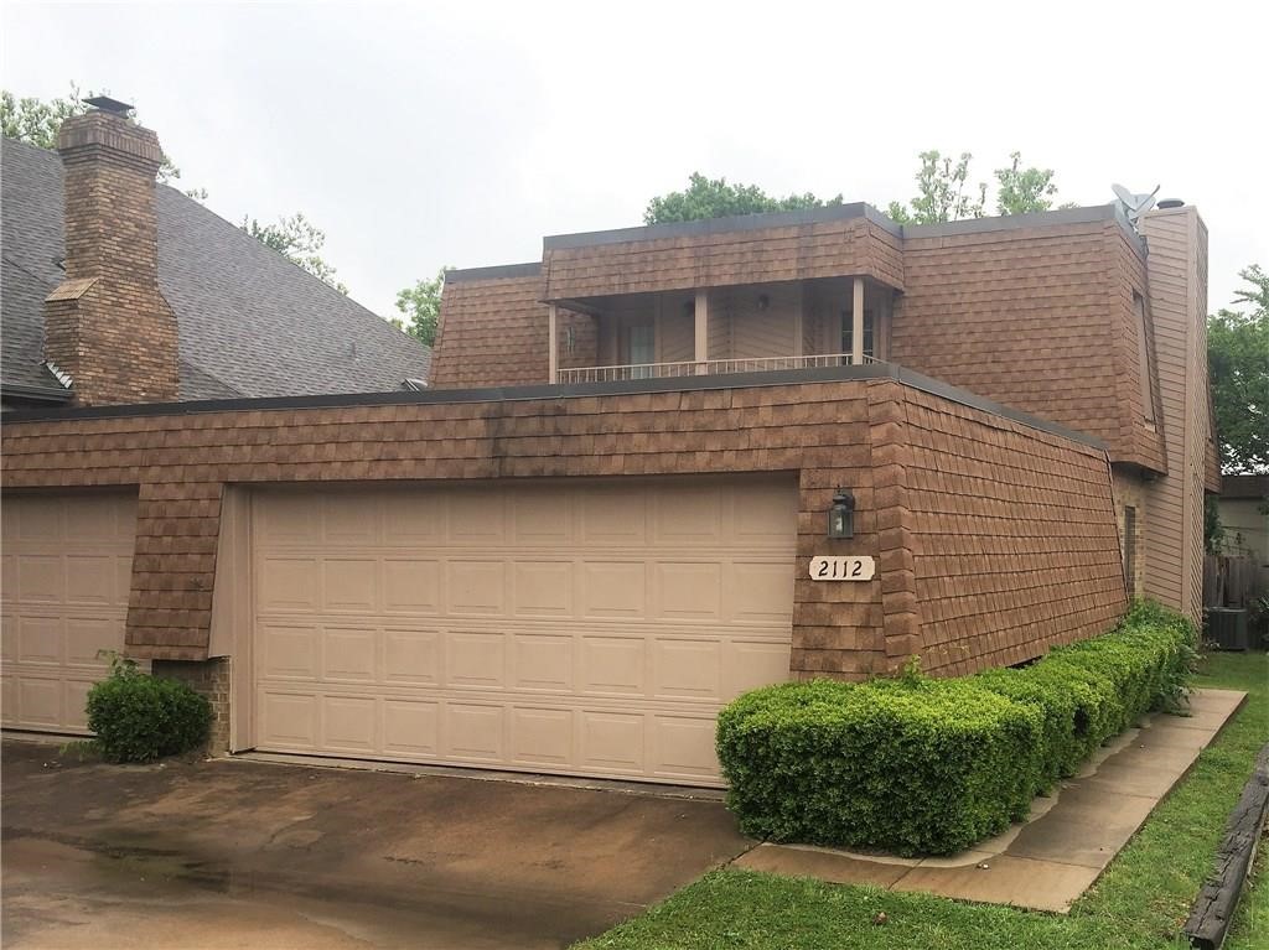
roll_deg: -1.1
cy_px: 475
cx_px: 634
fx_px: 1063
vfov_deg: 48.2
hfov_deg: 61.7
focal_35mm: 29
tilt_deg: +1.8
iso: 32
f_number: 2.2
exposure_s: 1/257
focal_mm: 4.15
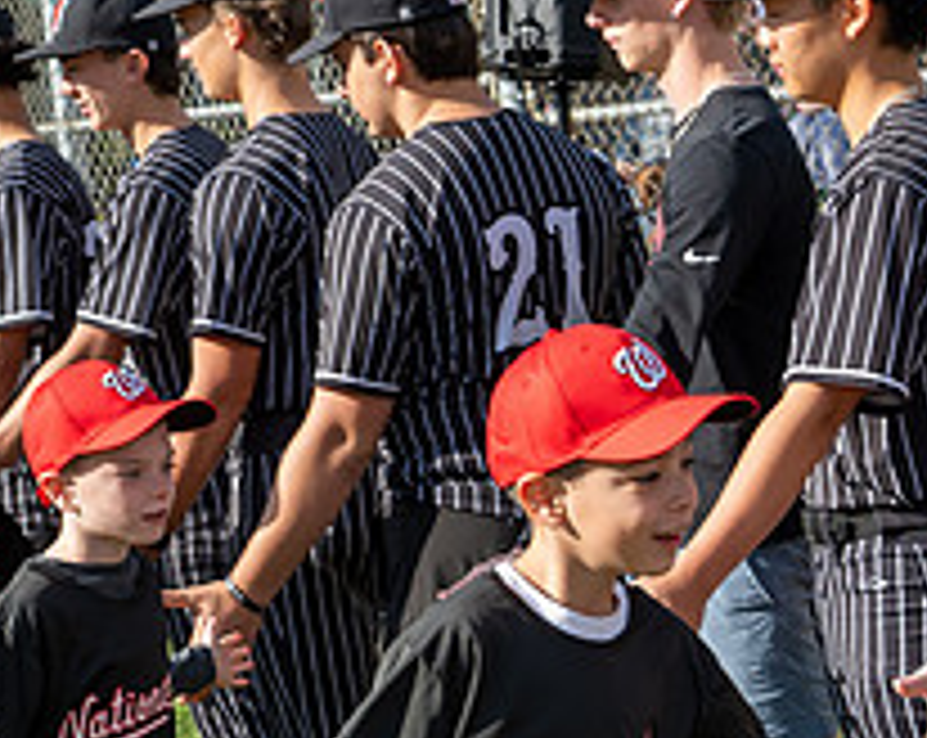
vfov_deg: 13.7
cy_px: 655
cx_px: 988
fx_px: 3040
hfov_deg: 16.9
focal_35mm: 111
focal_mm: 33
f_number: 6.3
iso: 110
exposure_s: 1/250
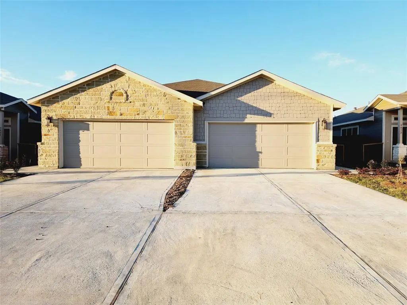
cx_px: 204
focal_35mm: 23
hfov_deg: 73.9
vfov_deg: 58.9
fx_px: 270
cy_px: 152
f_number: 1.8
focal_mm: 6.4
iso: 12
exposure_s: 1/391
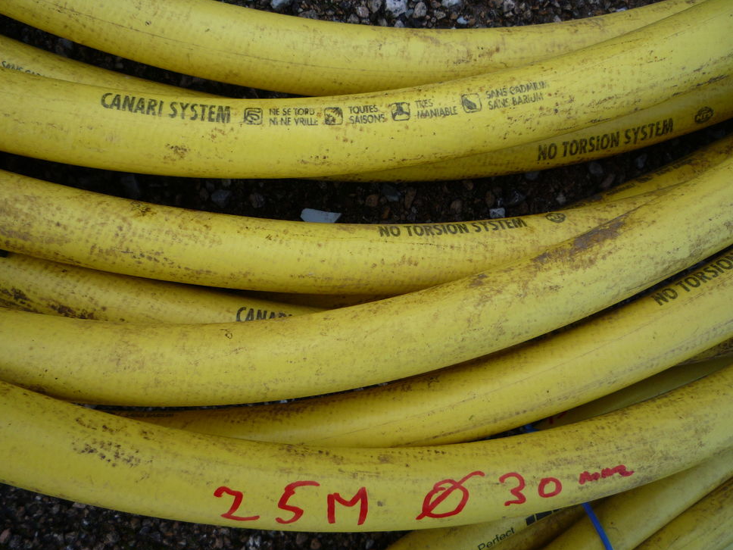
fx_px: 656
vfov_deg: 45.4
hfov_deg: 58.3
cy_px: 280
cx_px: 373
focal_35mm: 31
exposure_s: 1/50
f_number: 3.3
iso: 100
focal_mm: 5.2
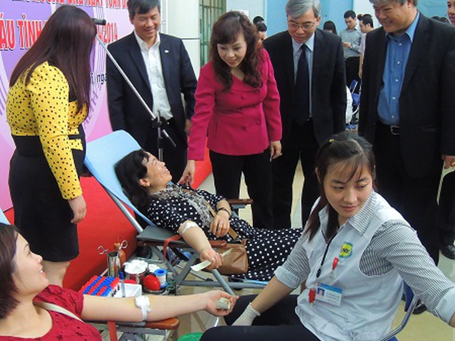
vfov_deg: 33.6
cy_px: 170
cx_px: 228
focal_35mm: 43
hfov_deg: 43.9
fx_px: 565
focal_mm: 7.6
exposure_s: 1/25
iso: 800
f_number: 3.4
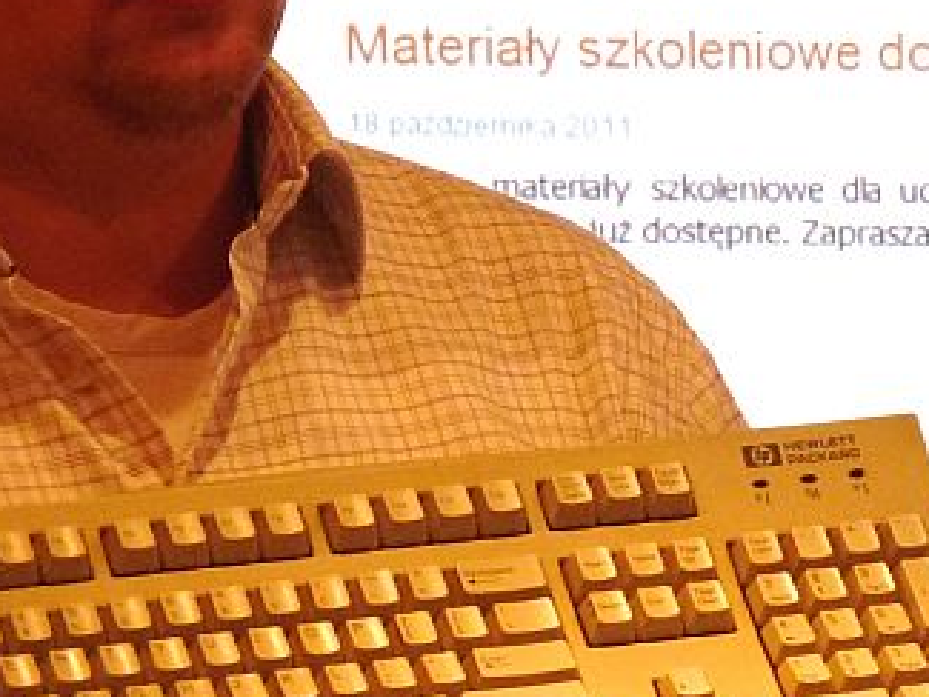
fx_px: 18014
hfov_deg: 3.0
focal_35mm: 671
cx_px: 1003
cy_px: -17
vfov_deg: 2.2
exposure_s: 1/60
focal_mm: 38.8
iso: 200
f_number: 3.7
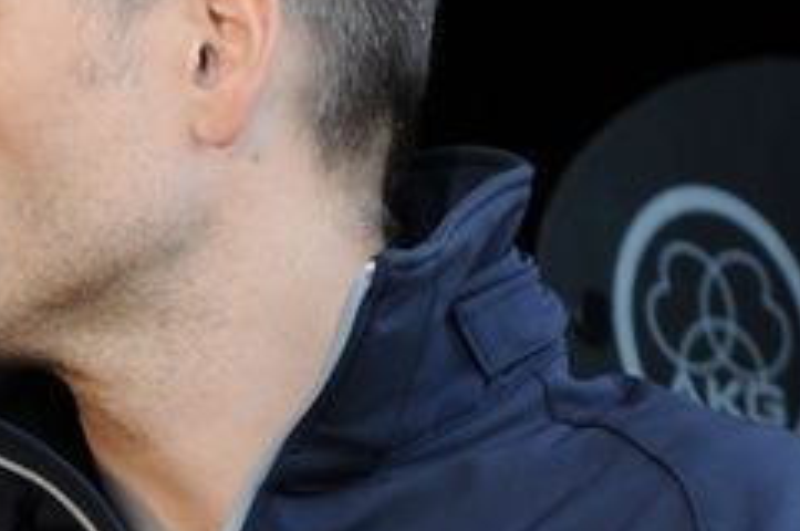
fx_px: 18886
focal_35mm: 851
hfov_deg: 2.4
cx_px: -458
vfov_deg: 1.6
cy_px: 720
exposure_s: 1/200
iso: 500
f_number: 6.3
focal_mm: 200
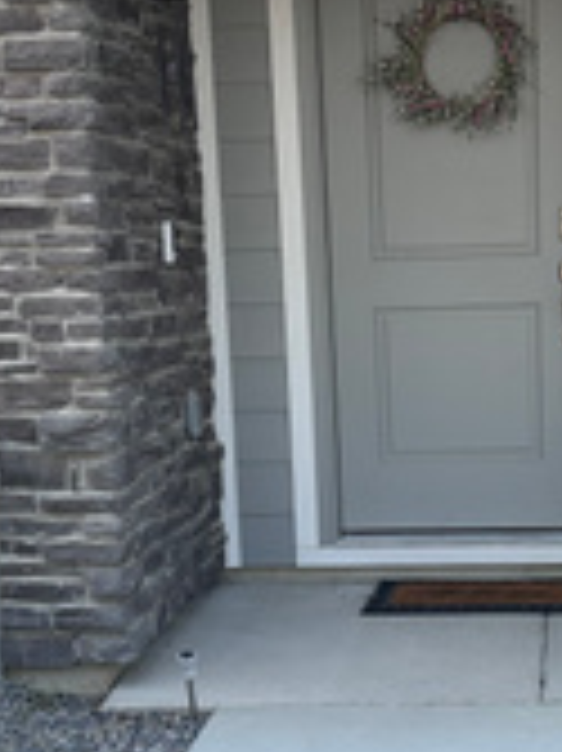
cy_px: 531
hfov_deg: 21.1
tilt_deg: -10.5
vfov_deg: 27.9
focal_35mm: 69
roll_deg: +1.2
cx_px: 427
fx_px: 1496
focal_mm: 6.86
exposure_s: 1/1692
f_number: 1.78
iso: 80
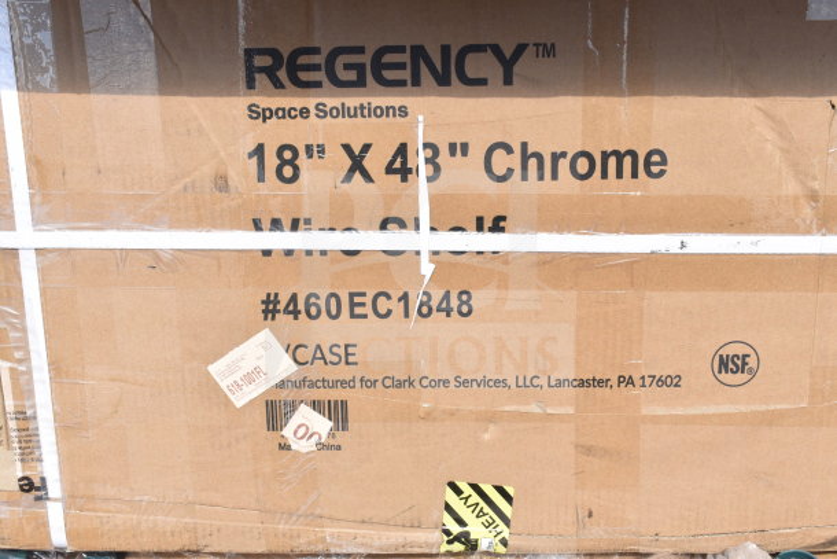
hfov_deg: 45.0
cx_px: 418
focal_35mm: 44
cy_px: 280
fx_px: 1012
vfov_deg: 30.9
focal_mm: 29
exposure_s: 1/250
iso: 200
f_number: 8
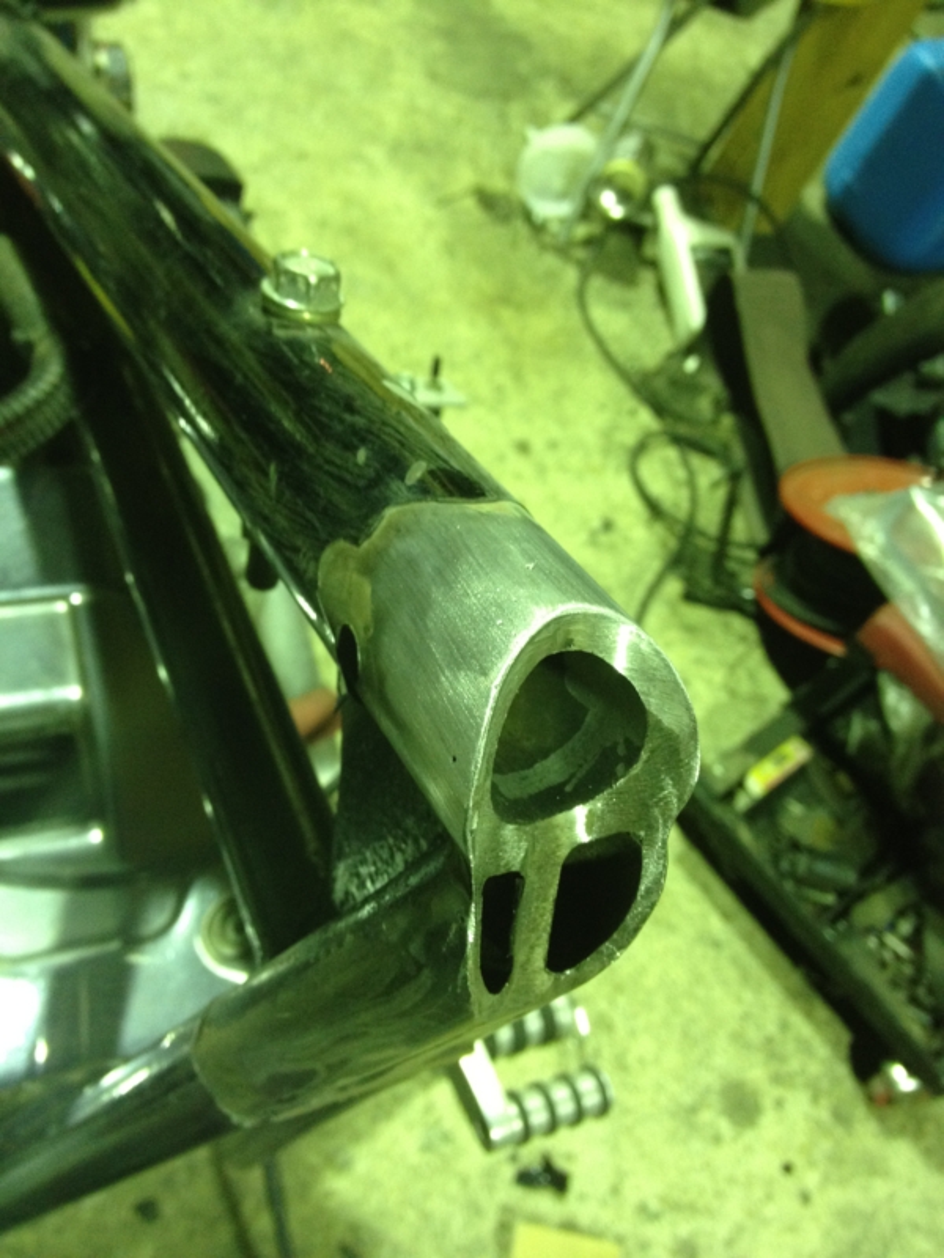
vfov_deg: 52.6
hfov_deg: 40.7
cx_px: 472
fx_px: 1273
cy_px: 629
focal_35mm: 35
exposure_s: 1/20
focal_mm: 4.28
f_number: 2.4
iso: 200
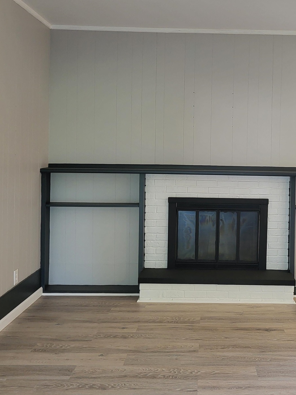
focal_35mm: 43
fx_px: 490
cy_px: 154
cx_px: 217
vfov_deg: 43.6
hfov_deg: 33.0
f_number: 1.8
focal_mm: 5.4
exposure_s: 1/60
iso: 200
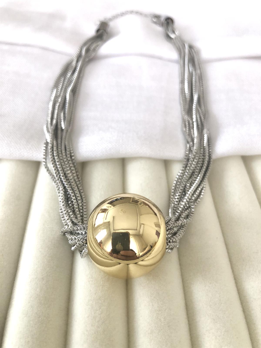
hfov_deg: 49.7
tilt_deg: -48.0
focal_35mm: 28
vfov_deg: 63.4
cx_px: 130
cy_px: 174
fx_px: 281
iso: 50
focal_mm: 3.99
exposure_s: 1/17
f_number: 1.8
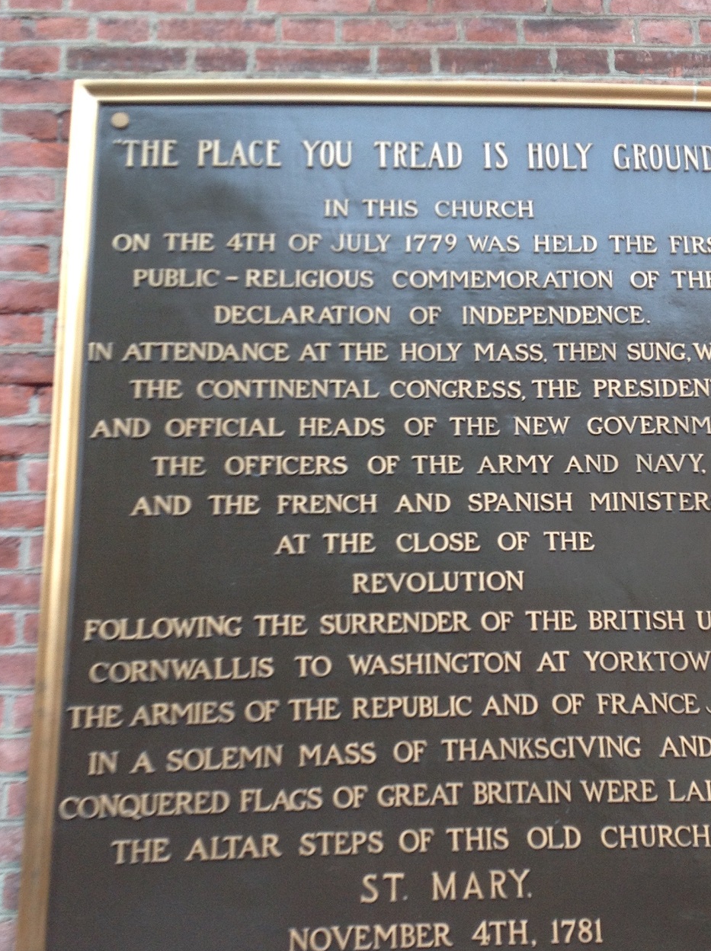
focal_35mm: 45
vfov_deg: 41.8
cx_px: 415
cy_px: 590
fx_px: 1236
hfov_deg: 32.0
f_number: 2.4
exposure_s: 1/120
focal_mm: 4.28
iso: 80
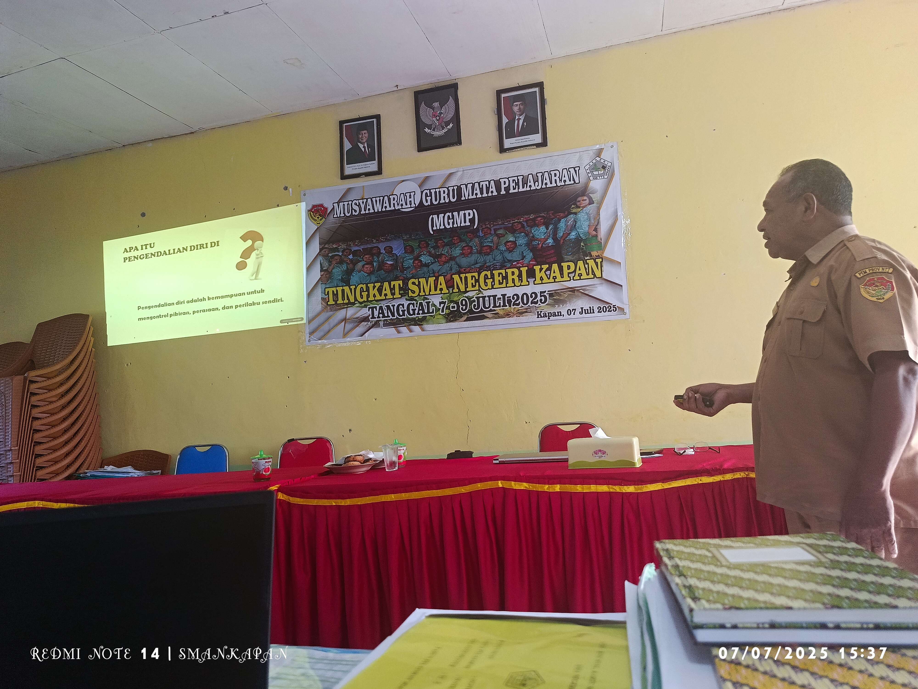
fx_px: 636
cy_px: 344
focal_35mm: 24
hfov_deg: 71.6
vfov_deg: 56.8
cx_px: 459
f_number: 1.7
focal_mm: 5.24
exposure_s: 1/100
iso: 558
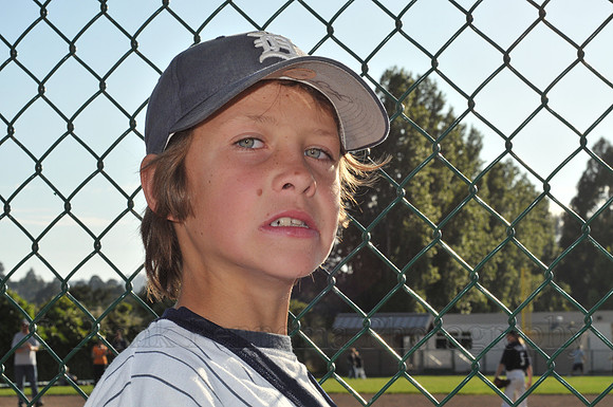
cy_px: 204
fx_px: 1275
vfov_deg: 18.1
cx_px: 306
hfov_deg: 27.0
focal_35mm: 75
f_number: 16
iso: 400
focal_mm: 50
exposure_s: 1/320
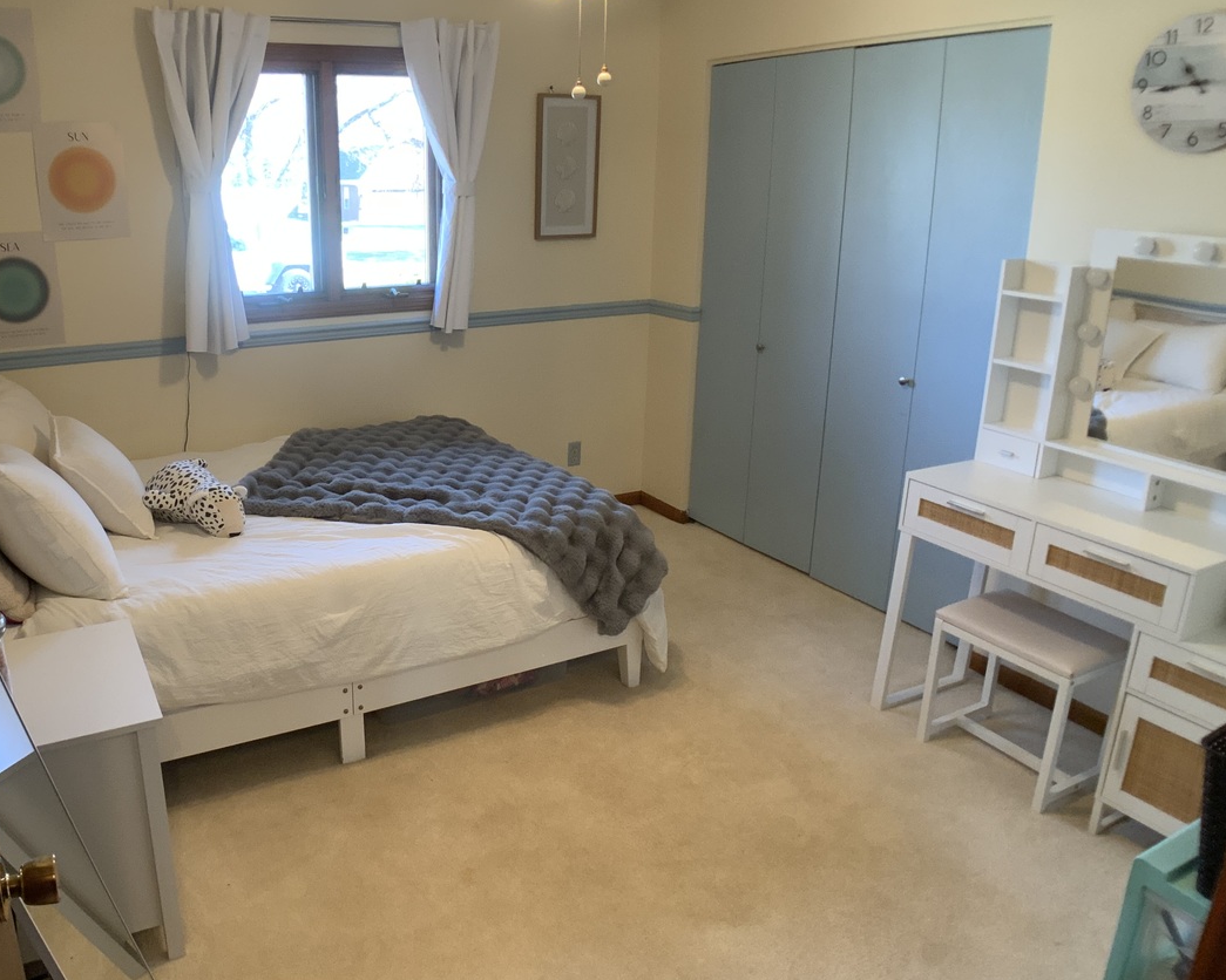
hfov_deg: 46.2
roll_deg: +0.1
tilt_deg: -15.9
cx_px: 421
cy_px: 452
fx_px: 1415
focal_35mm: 39
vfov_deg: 38.2
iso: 125
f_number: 1.8
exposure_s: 1/60
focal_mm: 3
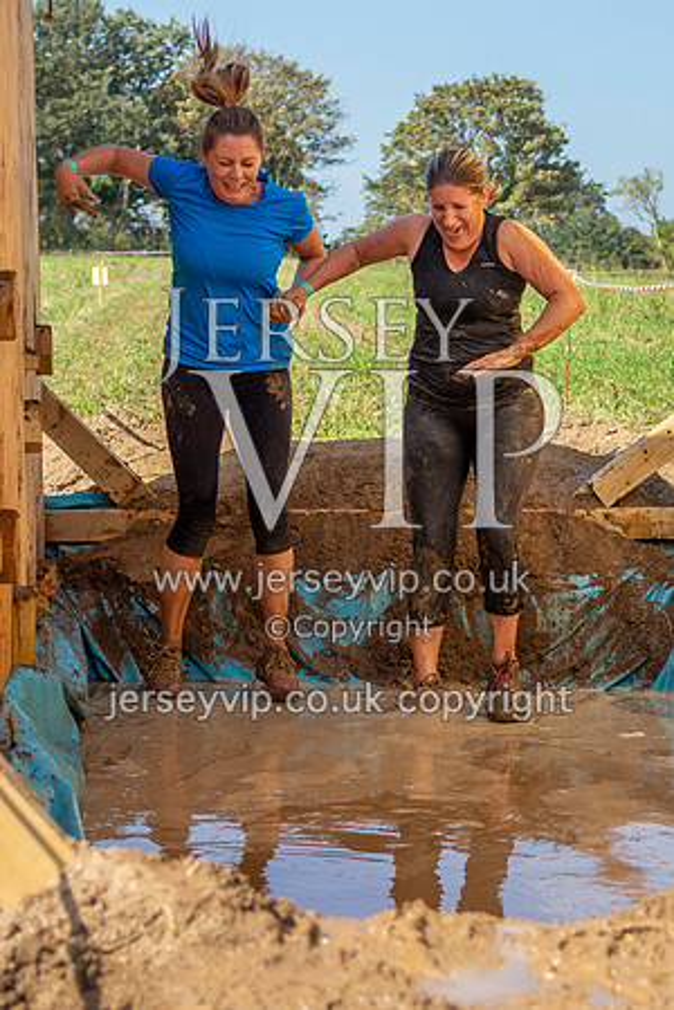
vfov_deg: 22.2
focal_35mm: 92
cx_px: 552
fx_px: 2571
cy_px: 434
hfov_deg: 14.8
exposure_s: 1/4000
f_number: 2.8
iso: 100
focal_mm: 35
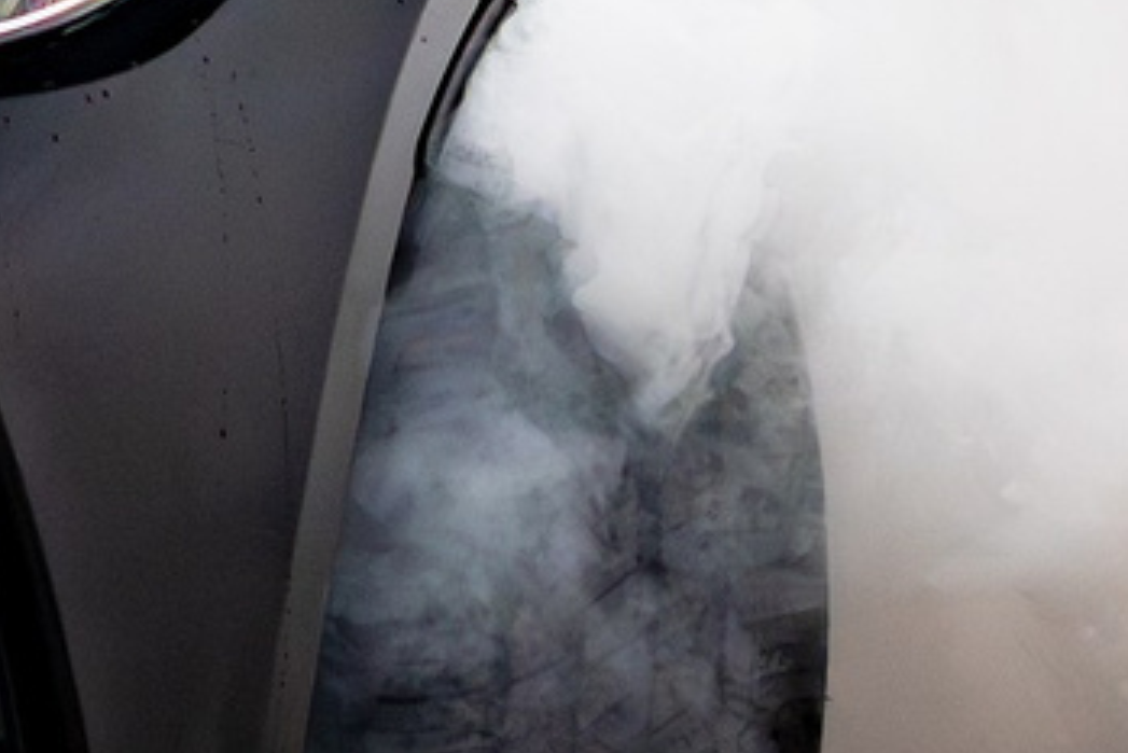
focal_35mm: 623
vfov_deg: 2.2
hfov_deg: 3.3
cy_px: -309
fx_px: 19528
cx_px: -562
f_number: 2.2
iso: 800
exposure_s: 1/640
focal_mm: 85
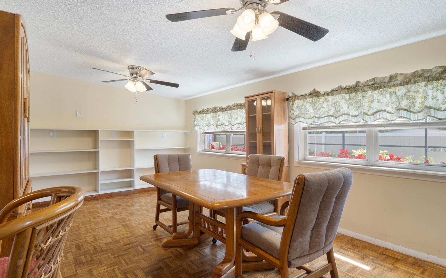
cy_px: 149
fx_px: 219
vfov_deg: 64.9
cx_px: 220
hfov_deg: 91.1
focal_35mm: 18
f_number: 9
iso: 320
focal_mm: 17
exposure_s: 1/1.25
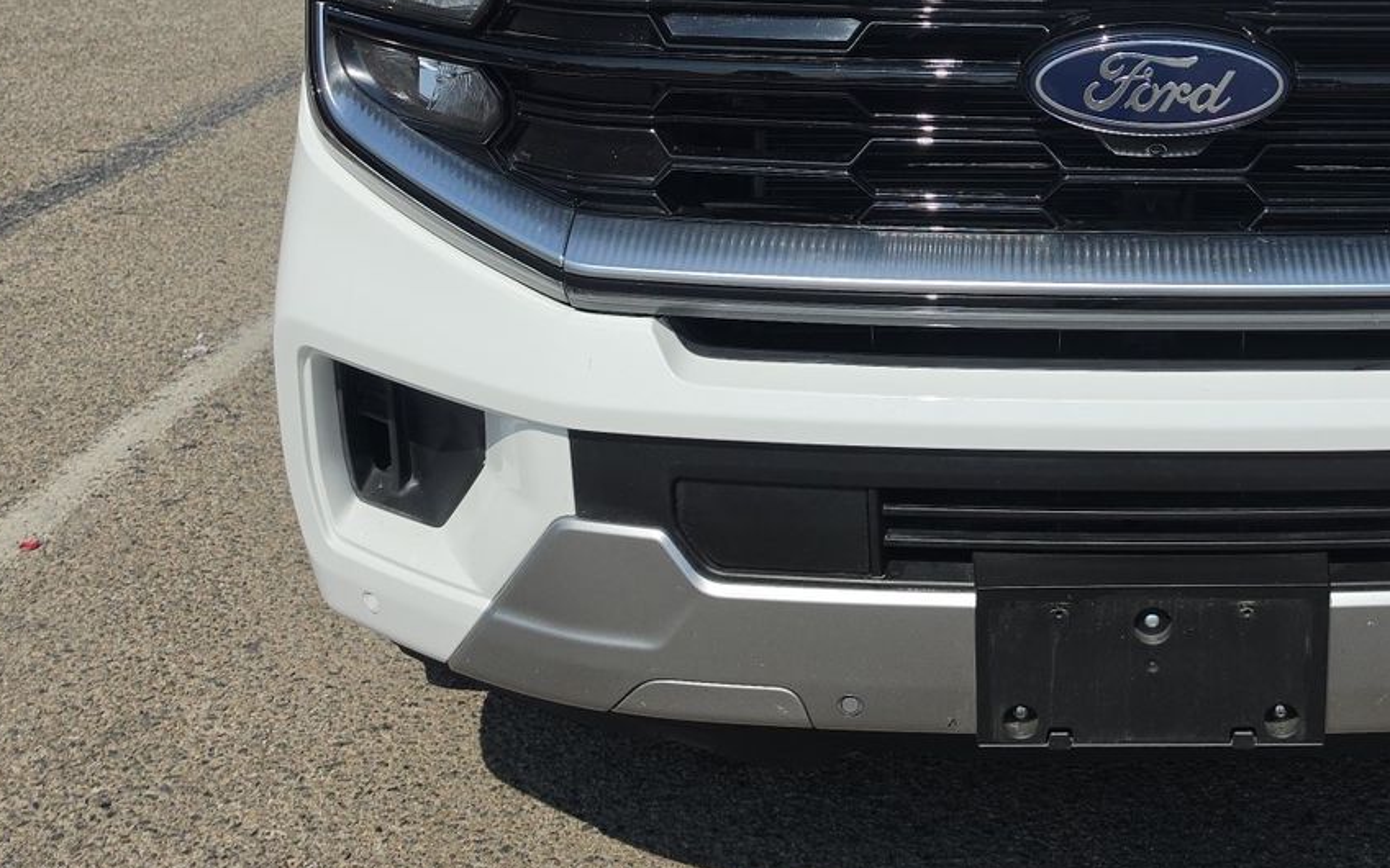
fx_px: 1743
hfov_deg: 41.2
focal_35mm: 46
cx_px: 1157
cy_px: 38
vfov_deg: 26.7
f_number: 1.4
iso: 38
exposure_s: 1/7940
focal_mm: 6.5
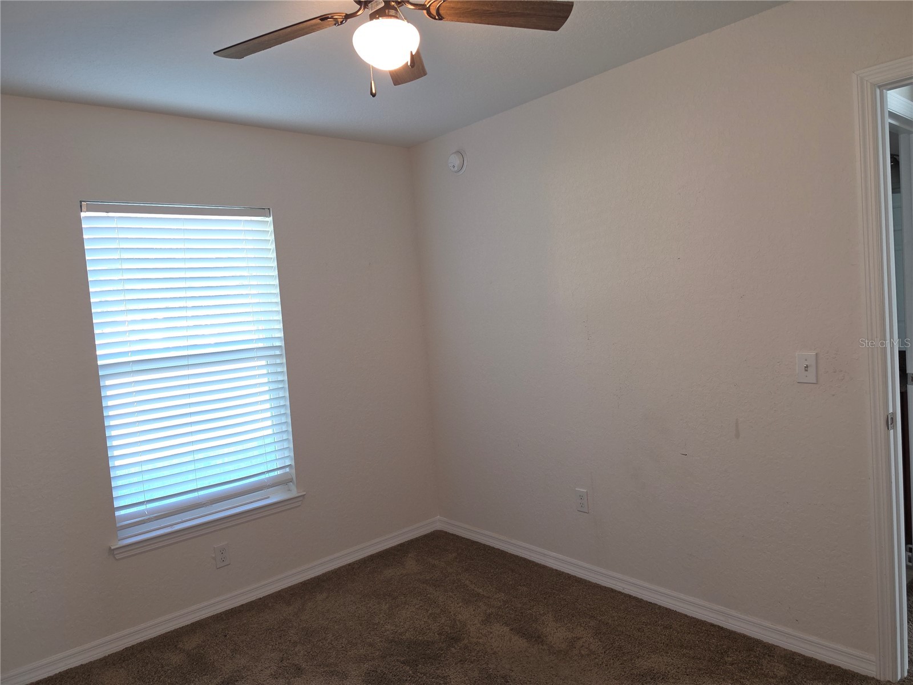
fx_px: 607
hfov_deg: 73.9
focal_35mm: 23
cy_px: 342
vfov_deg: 58.9
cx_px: 456
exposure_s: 1/40
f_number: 1.4
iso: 64
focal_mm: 6.5
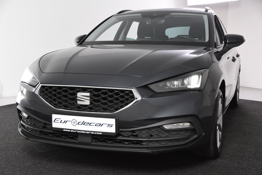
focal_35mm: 51
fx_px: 371
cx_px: 131
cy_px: 88
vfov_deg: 26.5
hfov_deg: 38.9
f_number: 5
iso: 1600
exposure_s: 1/100
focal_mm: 34
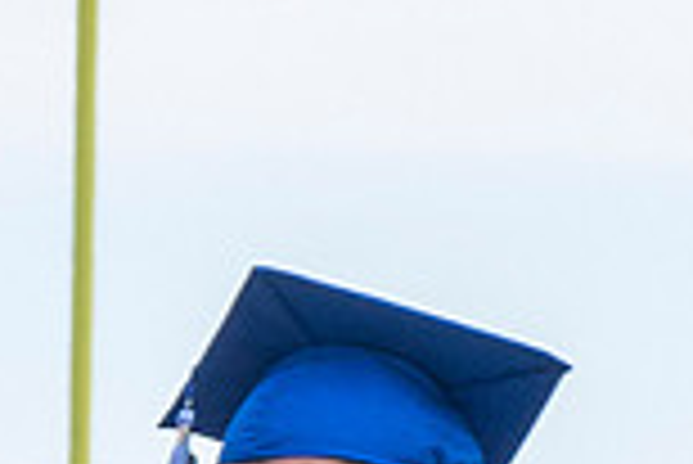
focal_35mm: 873
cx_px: -831
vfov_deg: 1.6
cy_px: 844
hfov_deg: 2.3
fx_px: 16821
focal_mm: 70
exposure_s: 1/250
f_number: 13
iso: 200
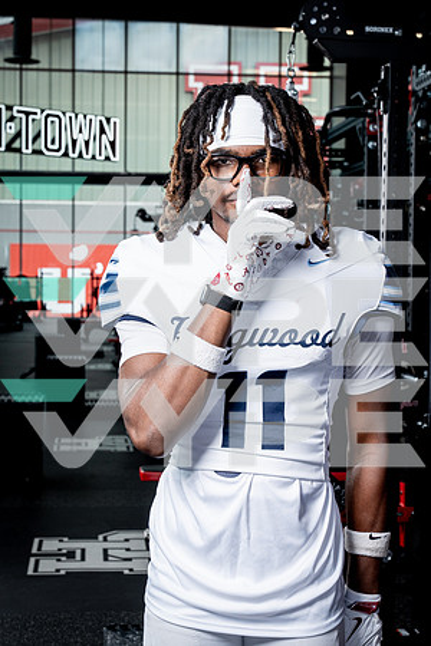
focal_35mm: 70
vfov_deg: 28.8
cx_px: 216
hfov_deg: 19.5
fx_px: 1257
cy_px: 323
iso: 640
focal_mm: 70
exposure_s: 1/250
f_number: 9
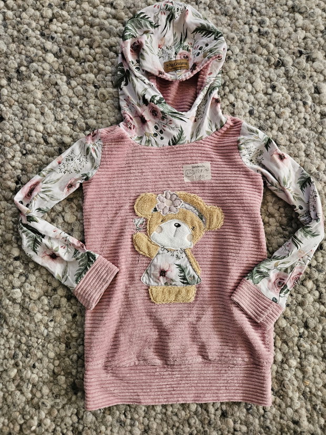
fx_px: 289
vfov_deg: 73.9
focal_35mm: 23
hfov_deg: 58.9
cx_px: 163
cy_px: 218
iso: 320
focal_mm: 5.4
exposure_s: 1/100
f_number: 1.8
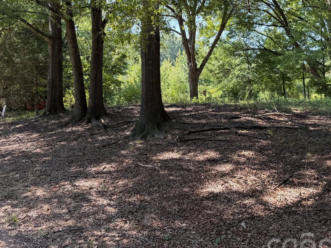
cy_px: 46
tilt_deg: +7.9
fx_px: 411
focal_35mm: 43
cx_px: 145
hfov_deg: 43.8
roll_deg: +1.0
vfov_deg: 32.6
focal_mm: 6.76
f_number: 1.78
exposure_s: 1/497
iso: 80
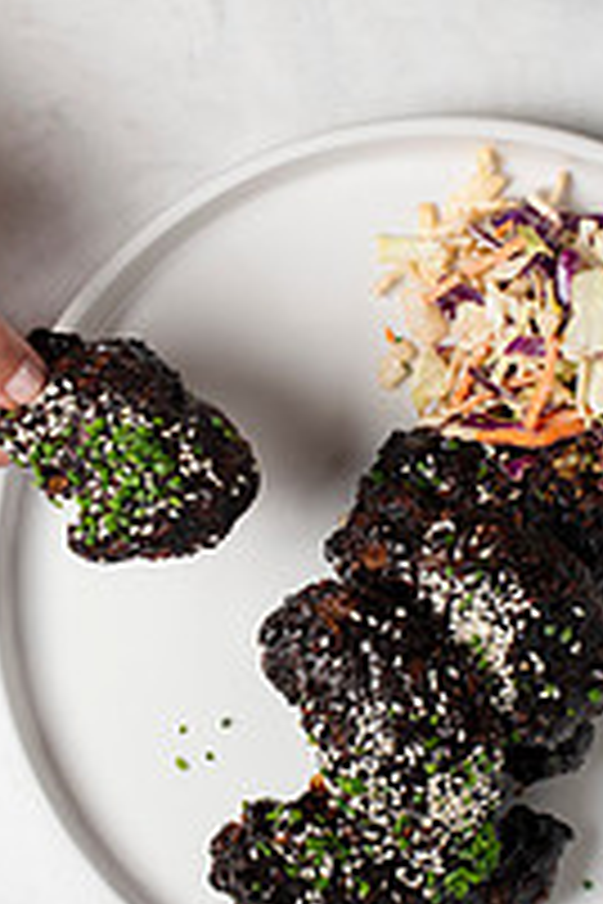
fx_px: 2814
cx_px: 180
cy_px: 459
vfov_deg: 18.3
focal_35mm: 112
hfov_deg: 12.2
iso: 250
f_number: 6.3
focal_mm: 50
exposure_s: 1/250
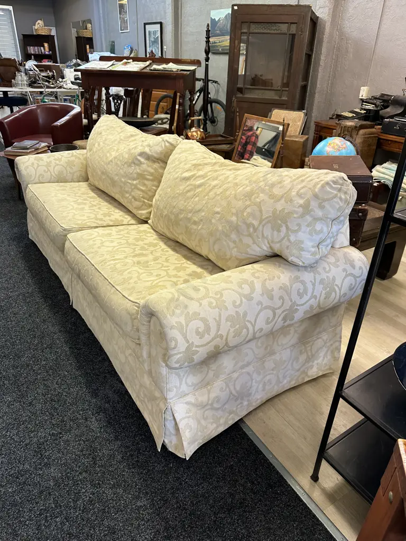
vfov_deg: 71.6
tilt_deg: -28.3
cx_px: 203
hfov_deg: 56.8
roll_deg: -1.5
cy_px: 270
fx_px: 375
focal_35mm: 24
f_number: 1.78
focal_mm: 6.86
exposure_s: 1/100
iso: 160
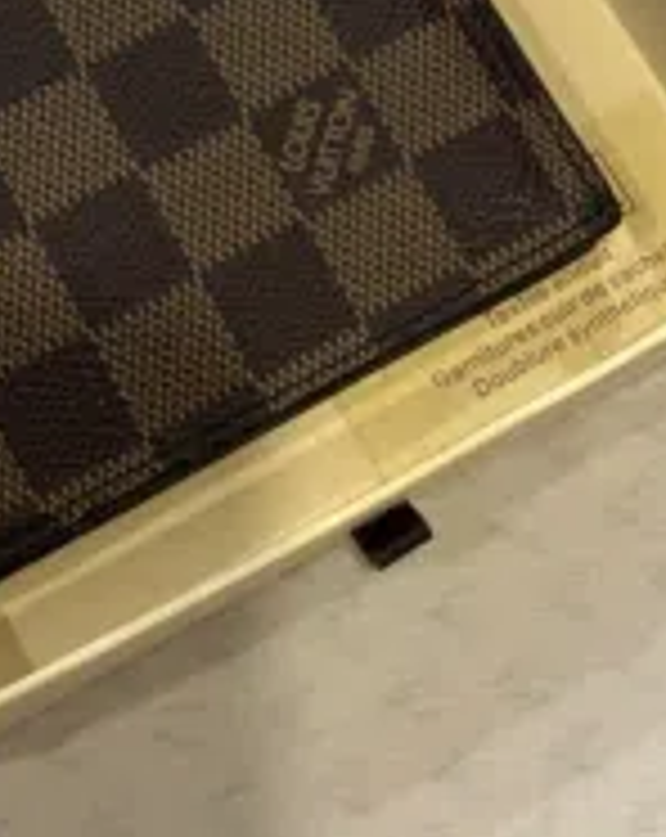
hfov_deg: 15.1
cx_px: 144
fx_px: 2497
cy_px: 99
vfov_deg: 18.7
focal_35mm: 101
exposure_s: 1/33
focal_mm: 6.86
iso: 400
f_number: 1.78
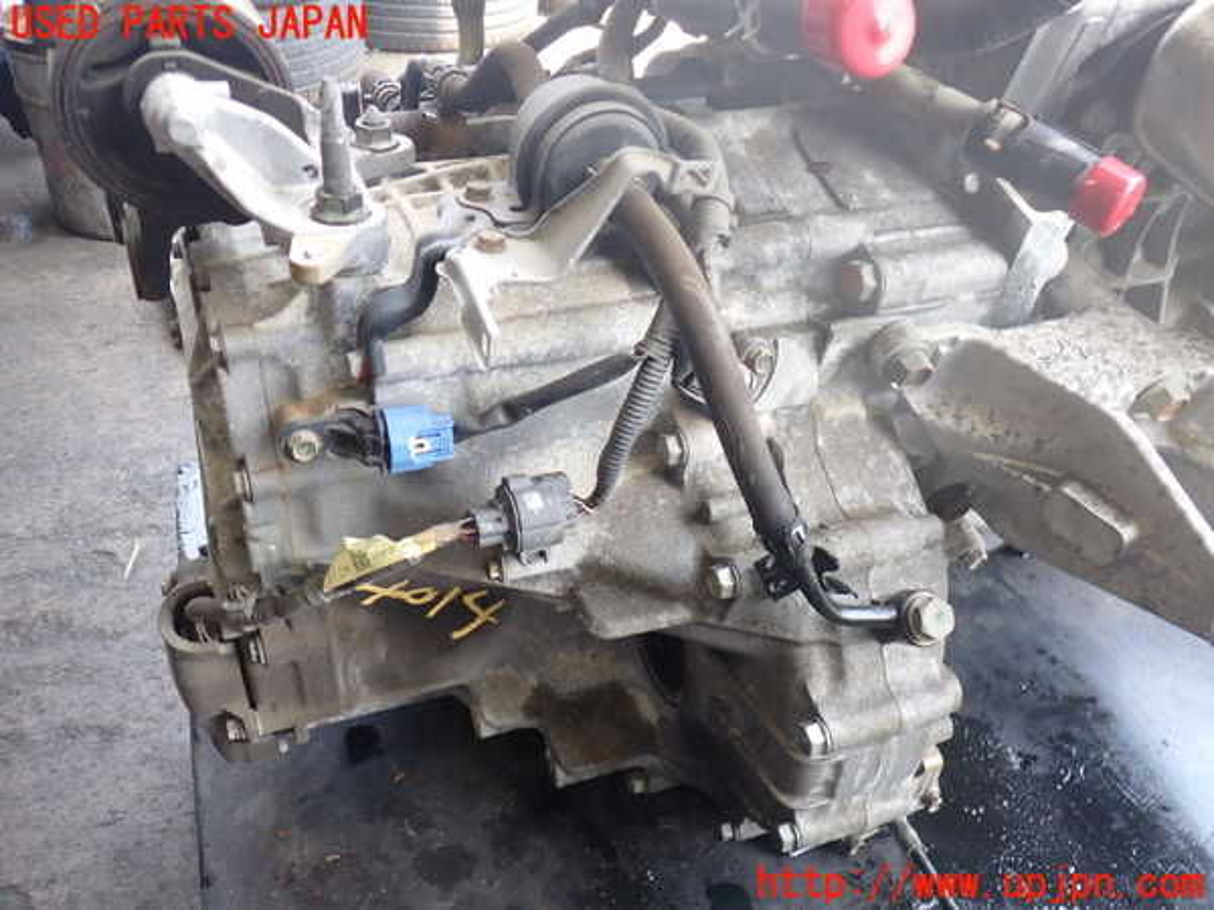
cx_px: 607
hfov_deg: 60.0
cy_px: 455
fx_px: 1052
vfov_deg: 46.8
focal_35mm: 30
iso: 160
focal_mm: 5.4
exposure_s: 1/125
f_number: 2.3
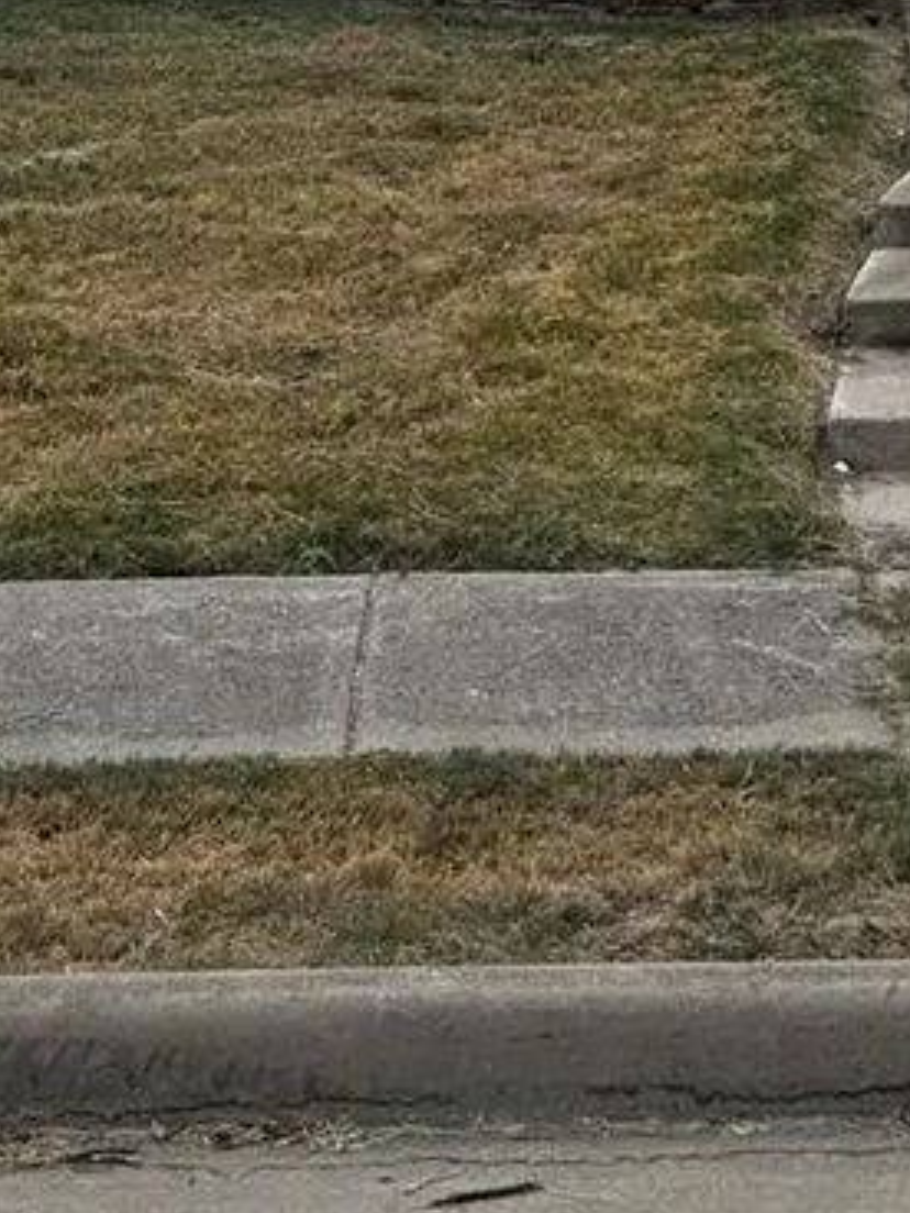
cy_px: -61
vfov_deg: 21.1
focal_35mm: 89
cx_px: 570
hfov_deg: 16.6
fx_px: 3120
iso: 80
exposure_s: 1/4608
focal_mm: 6.76
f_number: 1.78
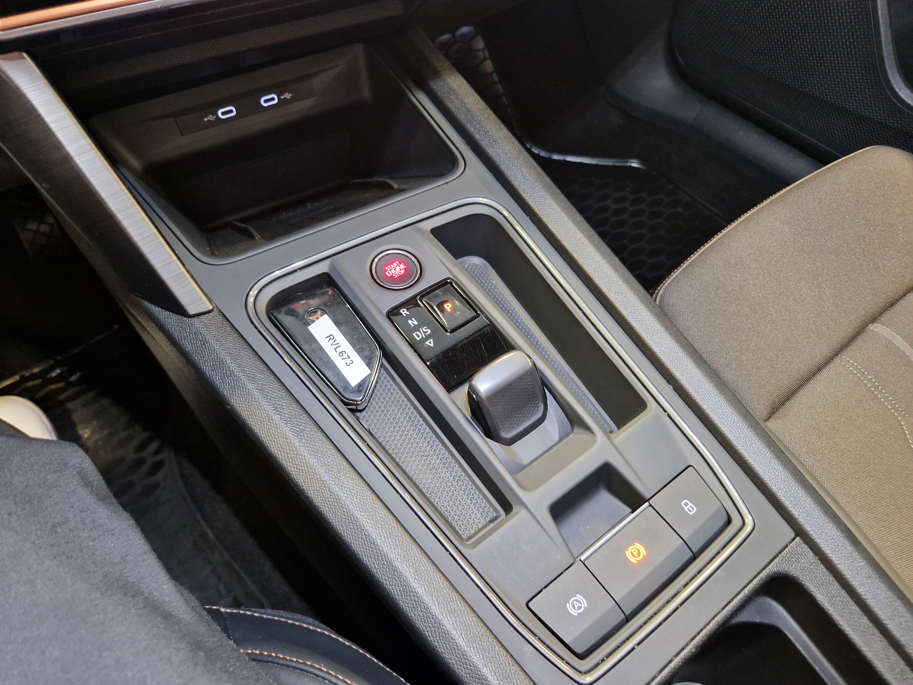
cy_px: 342
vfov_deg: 58.9
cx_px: 456
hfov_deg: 73.9
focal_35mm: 23
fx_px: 607
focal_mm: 5.4
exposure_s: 1/25
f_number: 1.8
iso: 500
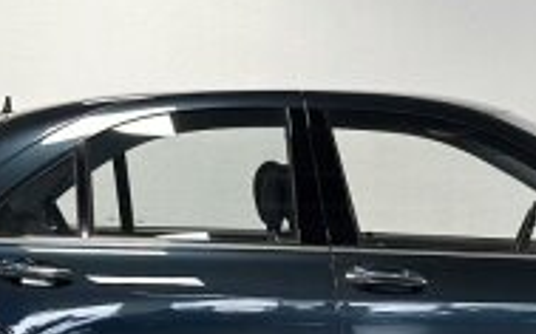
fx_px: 2512
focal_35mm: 172
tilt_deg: -4.6
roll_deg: +1.1
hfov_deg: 12.2
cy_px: 368
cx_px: 374
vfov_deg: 7.6
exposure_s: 1/79
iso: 125
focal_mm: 6.86
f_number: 1.78
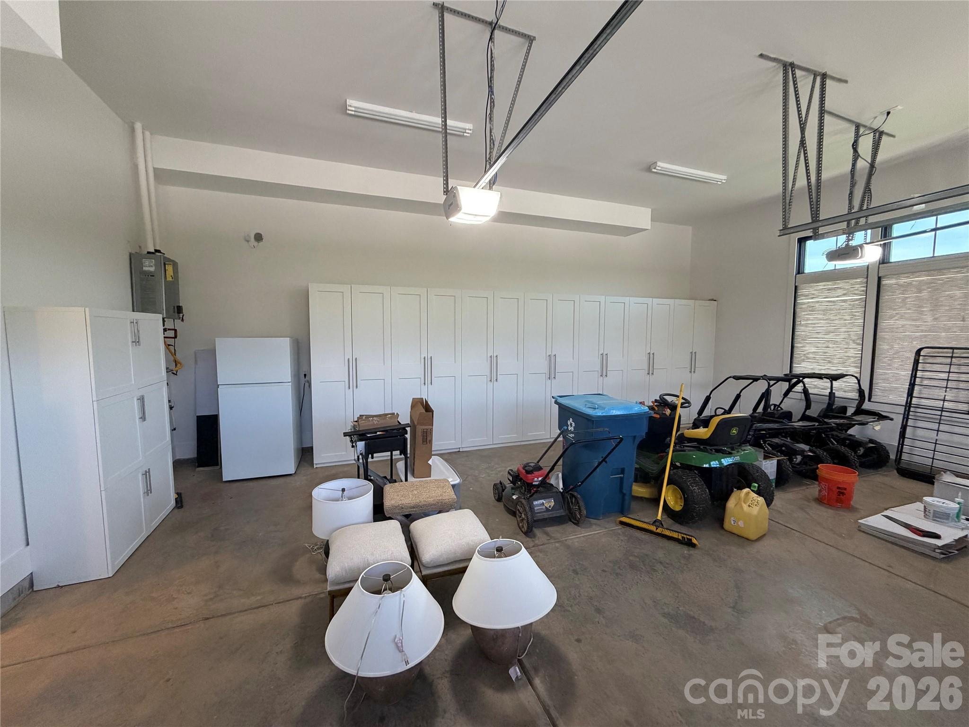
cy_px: 364
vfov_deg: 85.7
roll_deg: -0.3
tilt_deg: -3.3
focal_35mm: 14
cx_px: 484
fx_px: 392
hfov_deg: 102.1
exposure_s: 1/60
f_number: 2.2
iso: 250
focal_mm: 2.22
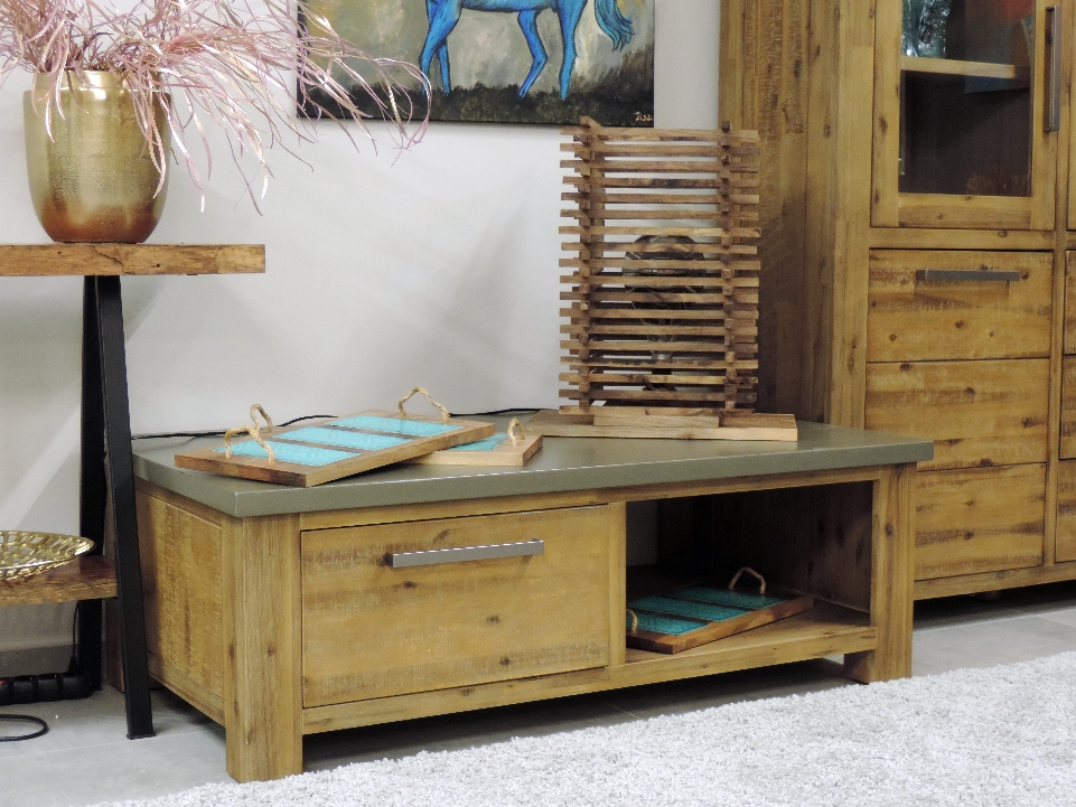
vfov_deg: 26.1
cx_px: 534
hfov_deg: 34.3
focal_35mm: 56
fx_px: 1741
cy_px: 402
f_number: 3.7
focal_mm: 9.8
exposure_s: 1/15
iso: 450
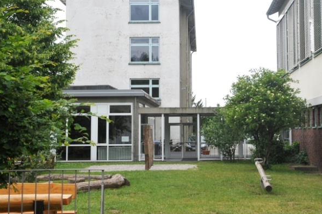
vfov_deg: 19.1
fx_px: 634
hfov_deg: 28.4
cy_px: 74
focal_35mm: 71
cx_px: 190
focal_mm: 28
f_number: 8
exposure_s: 1/250
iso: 250
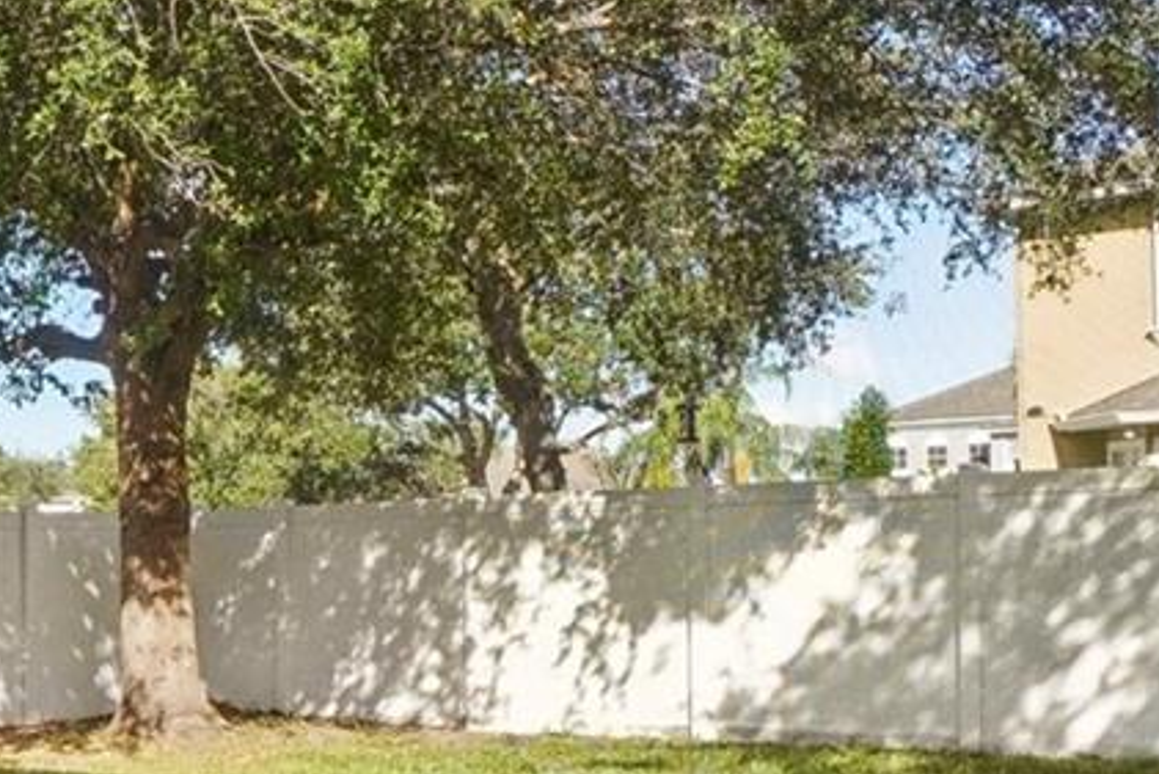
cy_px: 570
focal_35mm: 57
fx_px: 1836
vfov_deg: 23.6
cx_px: 0
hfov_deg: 32.3
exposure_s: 1/200
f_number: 8
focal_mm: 10
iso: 400
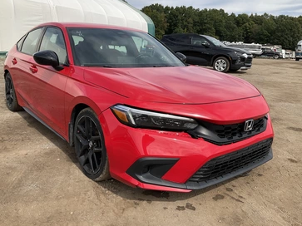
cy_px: 108
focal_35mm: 32
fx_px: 279
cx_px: 140
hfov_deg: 56.8
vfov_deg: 44.1
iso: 25
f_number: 1.8
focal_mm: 3
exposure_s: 1/1377
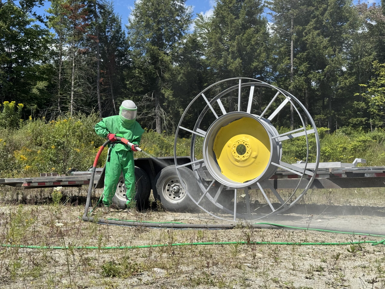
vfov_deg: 30.3
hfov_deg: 39.7
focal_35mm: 48
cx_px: 192
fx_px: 534
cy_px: 144
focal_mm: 6.76
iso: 64
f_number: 1.78
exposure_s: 1/4049
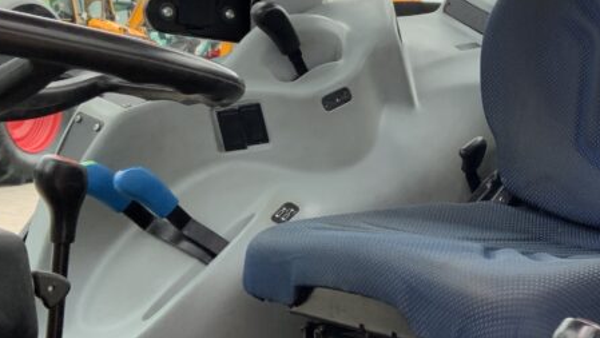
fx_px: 1146
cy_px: 168
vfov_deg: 16.8
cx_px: 579
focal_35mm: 72
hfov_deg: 27.9
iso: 16
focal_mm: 3
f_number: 1.8
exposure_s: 1/122
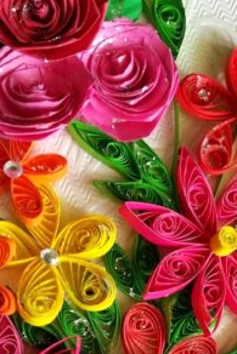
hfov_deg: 18.4
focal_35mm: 74
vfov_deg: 25.6
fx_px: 730
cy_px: 375
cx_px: 146
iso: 80
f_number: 2.2
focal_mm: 3.83
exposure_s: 1/50
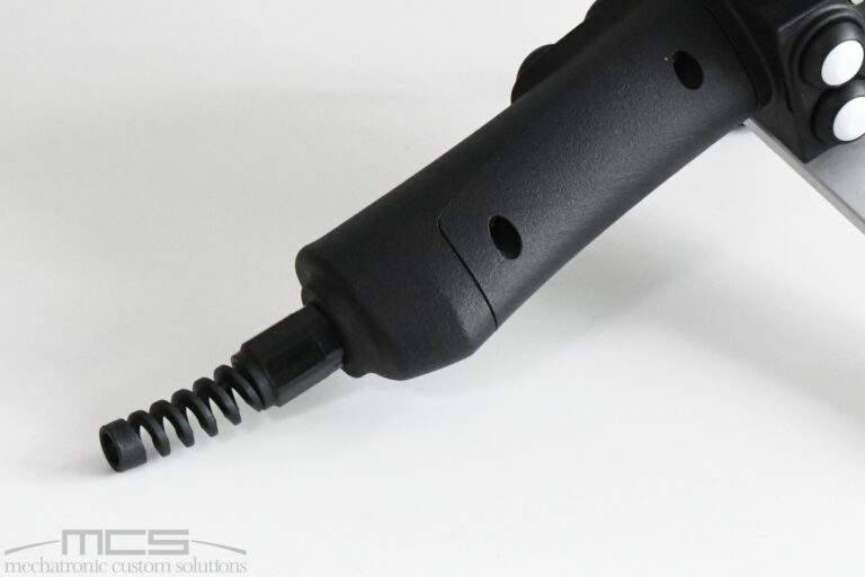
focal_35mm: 105
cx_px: 432
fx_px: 2523
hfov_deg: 19.5
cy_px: 288
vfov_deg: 13.0
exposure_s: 1/125
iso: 8000
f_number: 11
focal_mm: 70
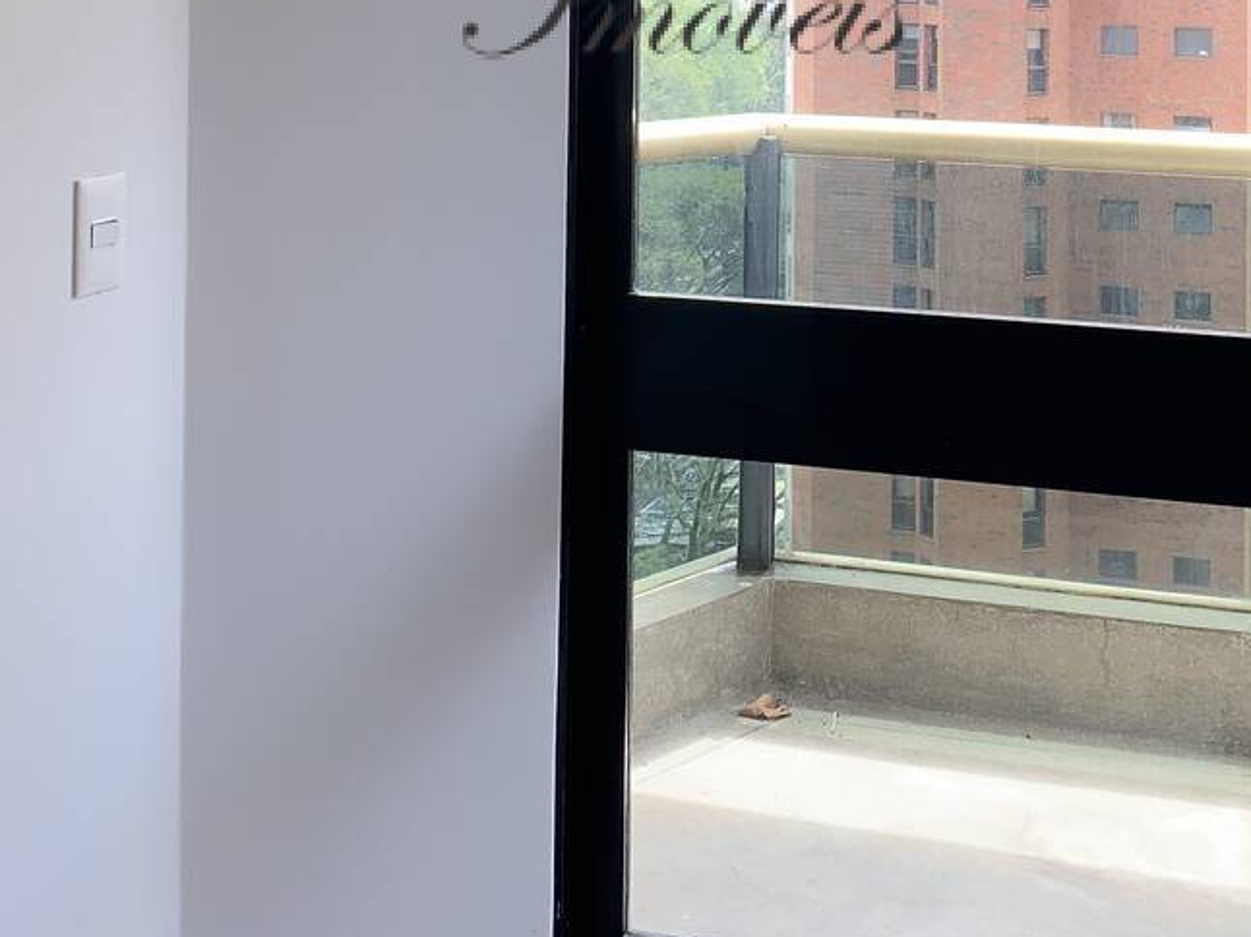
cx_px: 713
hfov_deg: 33.2
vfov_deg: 23.7
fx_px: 2095
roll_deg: -0.4
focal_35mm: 58
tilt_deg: -0.7
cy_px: -85
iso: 25
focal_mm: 4.25
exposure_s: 1/147
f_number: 1.8
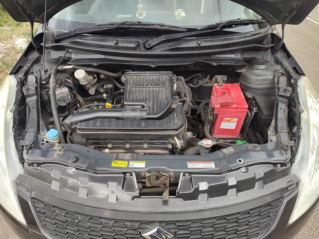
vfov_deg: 58.9
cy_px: 120
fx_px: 212
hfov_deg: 73.9
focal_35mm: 23
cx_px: 160
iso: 111
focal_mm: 5.56
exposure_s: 1/100
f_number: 1.8
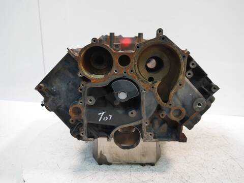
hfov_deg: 63.4
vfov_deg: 49.7
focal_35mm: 28
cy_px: 92
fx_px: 197
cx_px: 122
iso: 800
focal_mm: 14
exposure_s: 1/60
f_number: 3.5
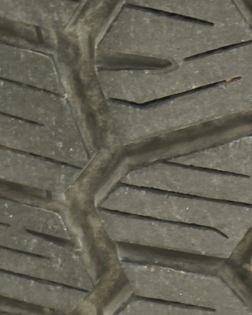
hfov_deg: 6.3
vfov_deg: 7.9
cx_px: 357
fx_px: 2266
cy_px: -8
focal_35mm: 243
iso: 800
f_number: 5.6
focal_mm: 36
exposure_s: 1/60
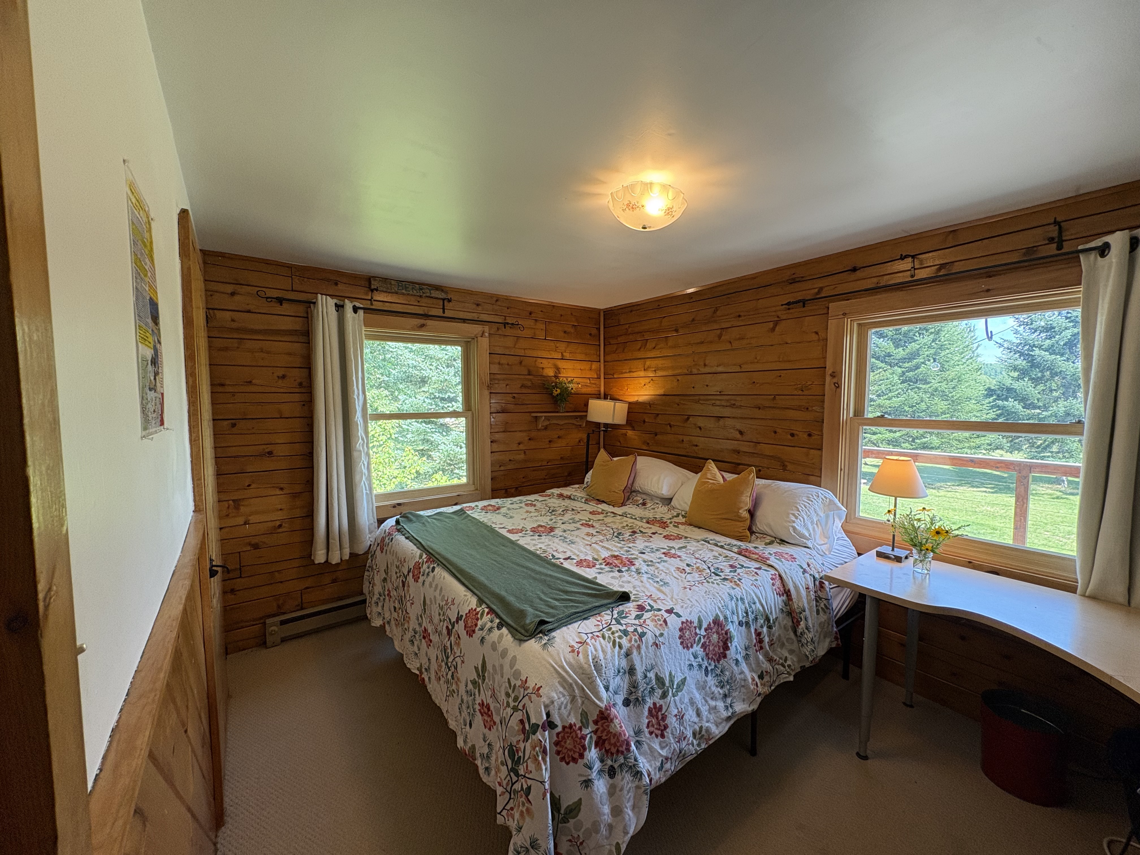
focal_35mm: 14
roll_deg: +0.7
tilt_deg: -4.0
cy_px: 428
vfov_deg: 85.7
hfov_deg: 102.1
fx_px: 461
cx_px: 570
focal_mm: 2.22
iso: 200
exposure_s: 1/120
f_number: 2.2
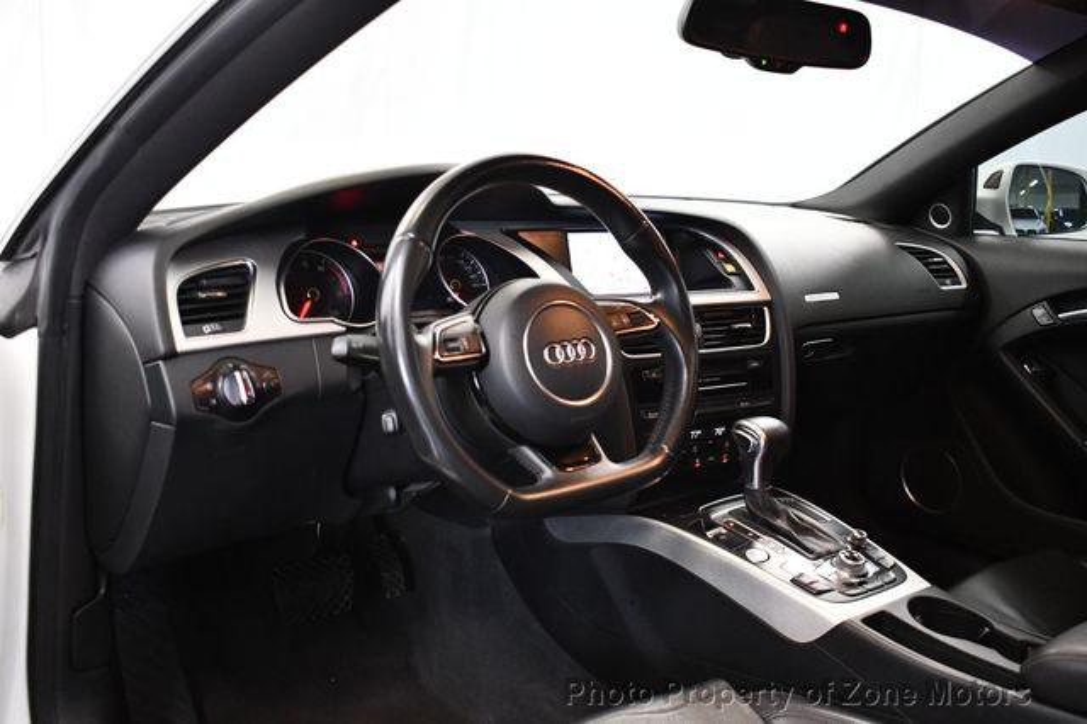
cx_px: 544
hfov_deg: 53.2
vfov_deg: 36.8
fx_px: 1086
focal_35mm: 36
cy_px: 362
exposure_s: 1/60
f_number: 3.8
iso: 3200
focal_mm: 24
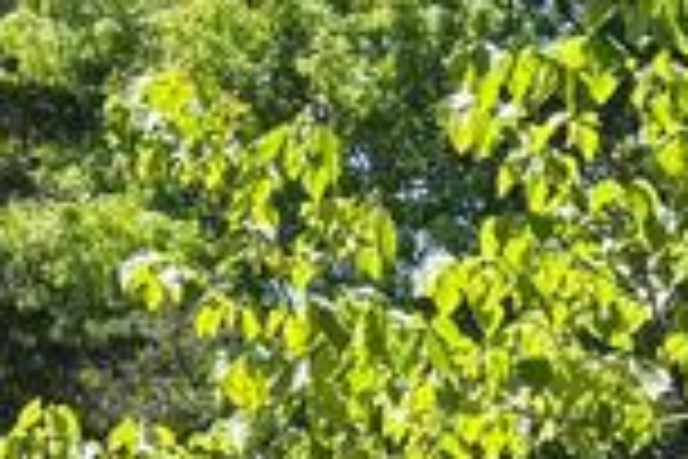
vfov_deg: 7.1
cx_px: 1187
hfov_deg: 10.7
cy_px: 1152
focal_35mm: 181
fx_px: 3459
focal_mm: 5.96
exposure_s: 1/943
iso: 50
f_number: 1.6
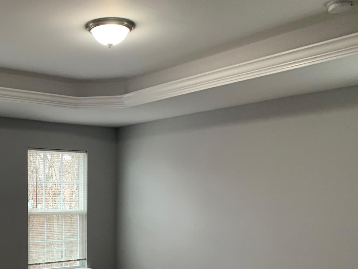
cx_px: 67
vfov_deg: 30.3
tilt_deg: -1.3
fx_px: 476
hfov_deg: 39.5
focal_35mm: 46
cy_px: 236
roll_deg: -0.5
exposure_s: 1/60
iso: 80
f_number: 1.8
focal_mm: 4.25
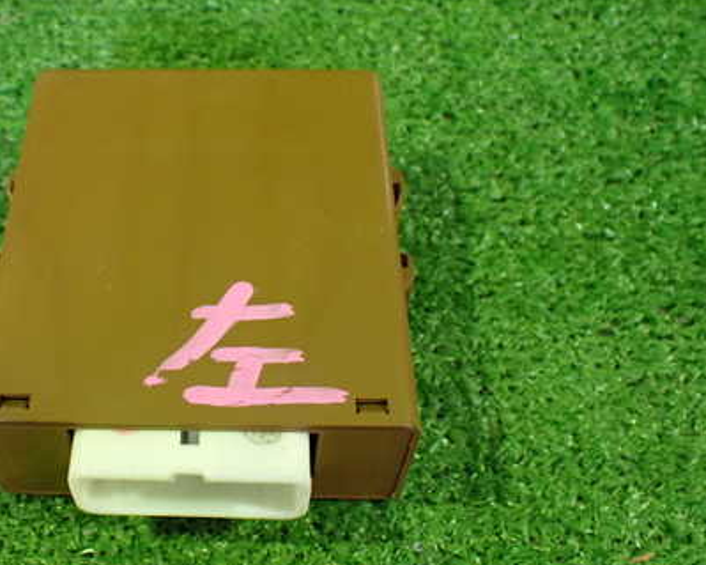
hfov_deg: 41.3
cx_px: 218
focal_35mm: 44
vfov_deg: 34.1
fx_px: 919
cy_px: 267
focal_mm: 5.4
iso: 800
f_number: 2.3
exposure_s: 1/40
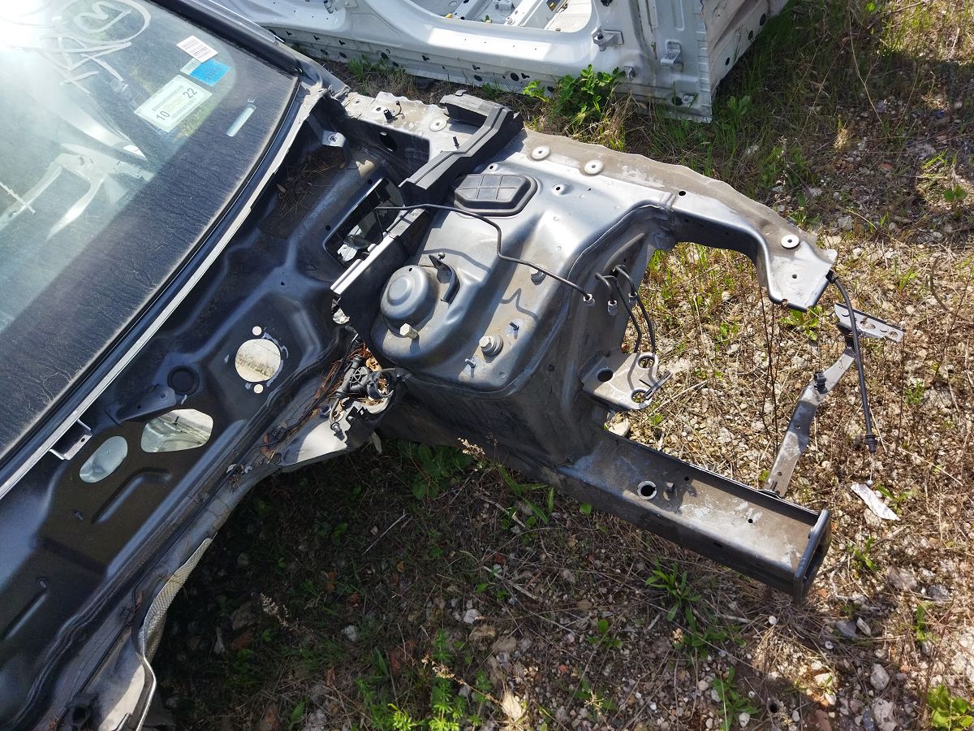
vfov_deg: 51.4
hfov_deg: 65.3
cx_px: 487
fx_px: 760
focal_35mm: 27
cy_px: 366
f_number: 1.79
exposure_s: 1/1830
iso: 101
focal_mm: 4.71
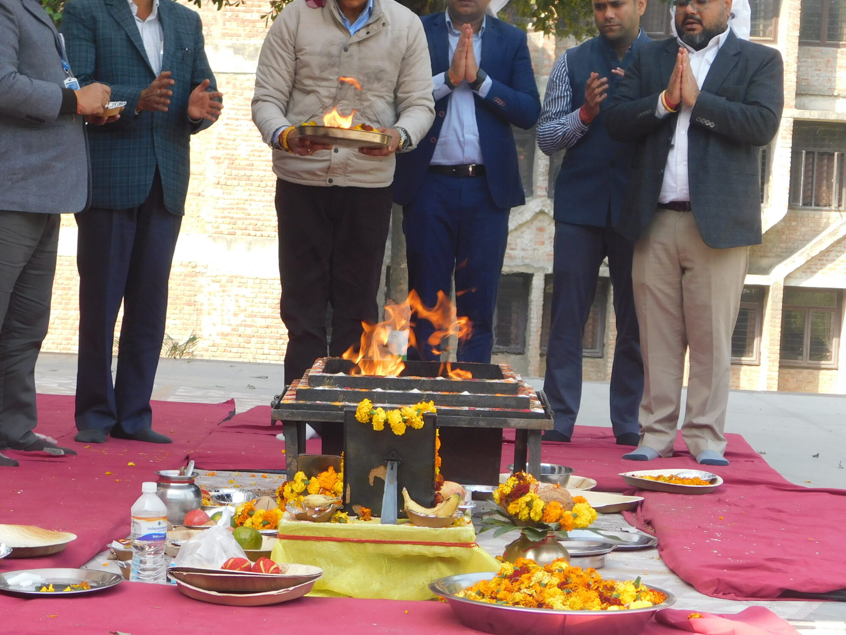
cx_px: 404
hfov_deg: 21.5
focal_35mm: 91
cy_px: 287
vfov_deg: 16.2
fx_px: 2224
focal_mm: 12.6
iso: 125
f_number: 4.3
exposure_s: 1/125
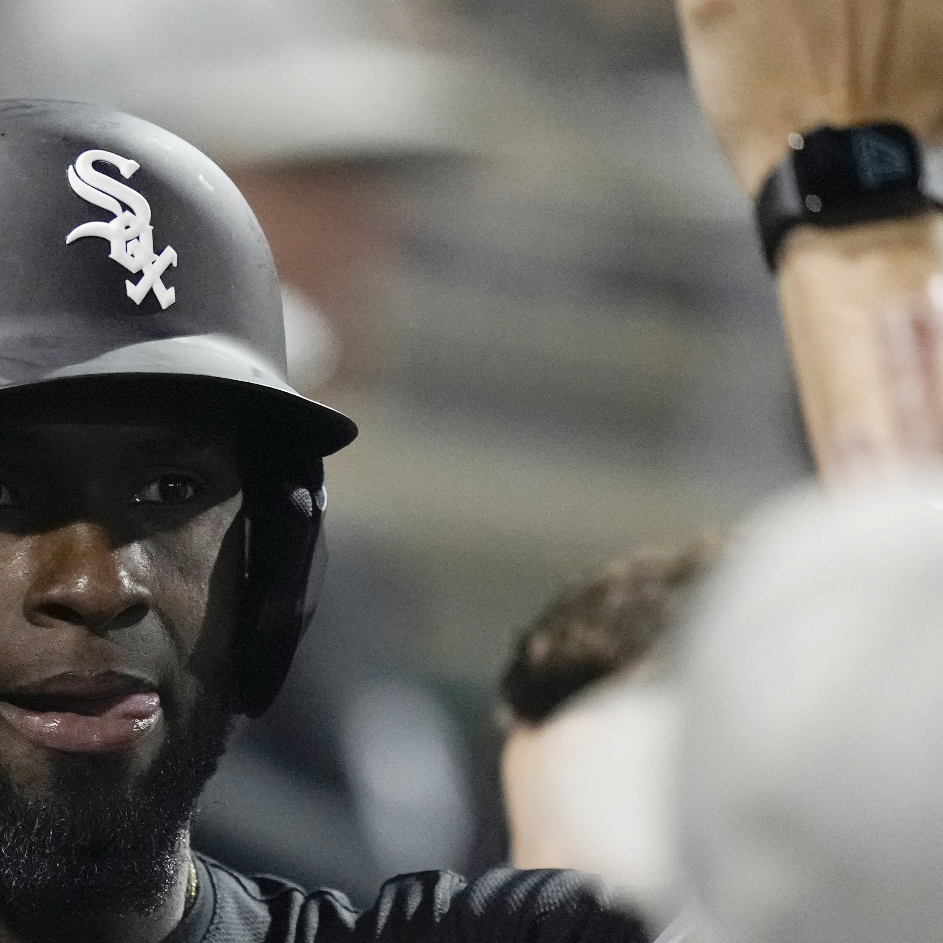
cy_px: 989
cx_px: -333
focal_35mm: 1304
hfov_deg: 1.3
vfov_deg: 1.3
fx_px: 40190
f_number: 2.8
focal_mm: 400
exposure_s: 1/800
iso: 4000
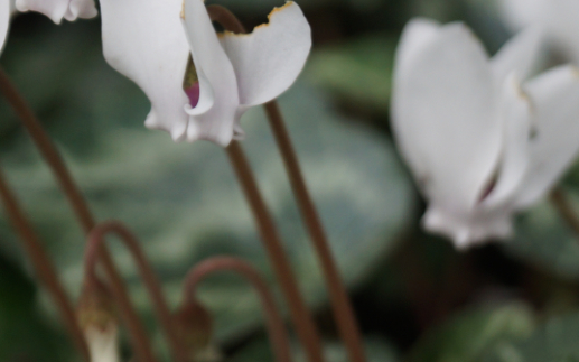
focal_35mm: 195
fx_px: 3080
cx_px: 278
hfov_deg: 10.7
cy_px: 76
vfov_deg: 6.7
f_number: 5.6
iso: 320
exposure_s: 1/160
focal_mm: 55
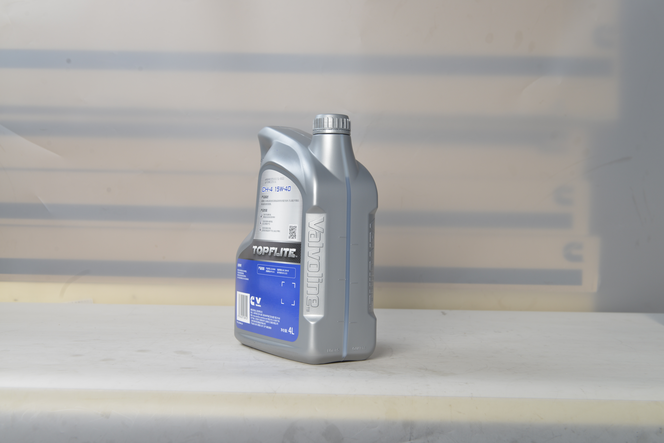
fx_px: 886
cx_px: 332
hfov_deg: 41.1
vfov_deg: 28.1
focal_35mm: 48
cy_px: 222
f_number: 10
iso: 250
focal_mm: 48
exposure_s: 1/25
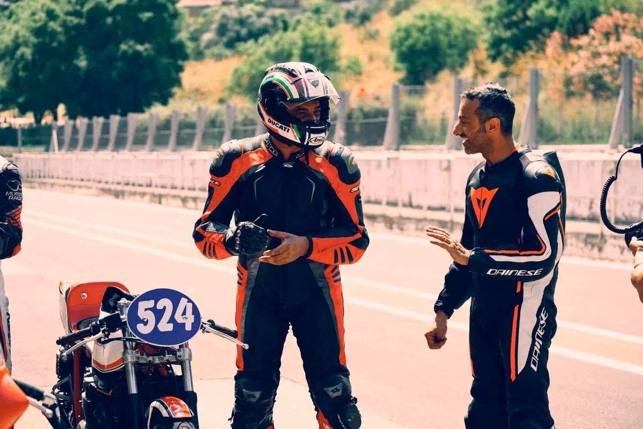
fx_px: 2304
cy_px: 214
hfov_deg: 15.9
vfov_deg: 10.6
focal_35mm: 129
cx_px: 322
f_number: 5
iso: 200
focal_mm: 86
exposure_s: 1/500
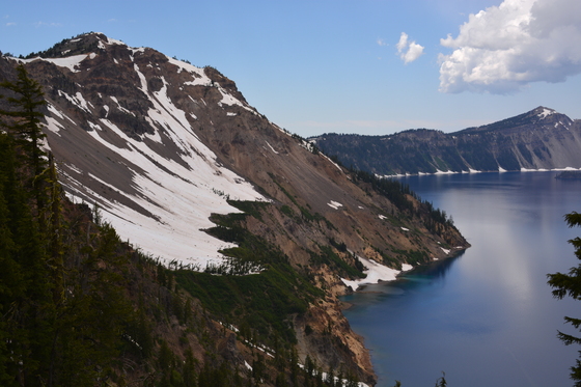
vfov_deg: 28.1
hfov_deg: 41.1
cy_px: 194
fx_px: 774
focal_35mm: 48
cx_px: 290
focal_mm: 32
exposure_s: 1/250
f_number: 8
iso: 100
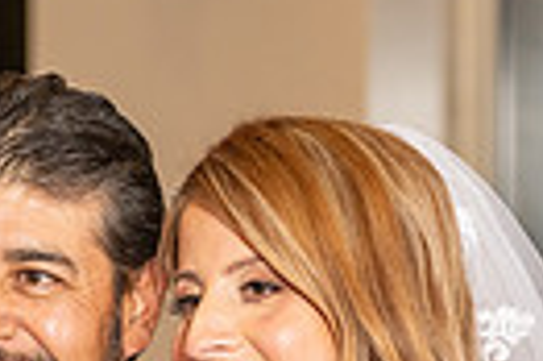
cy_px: 674
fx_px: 4670
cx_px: 70
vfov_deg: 4.4
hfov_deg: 6.6
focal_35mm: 310
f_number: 3.5
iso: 800
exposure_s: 1/160
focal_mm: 70
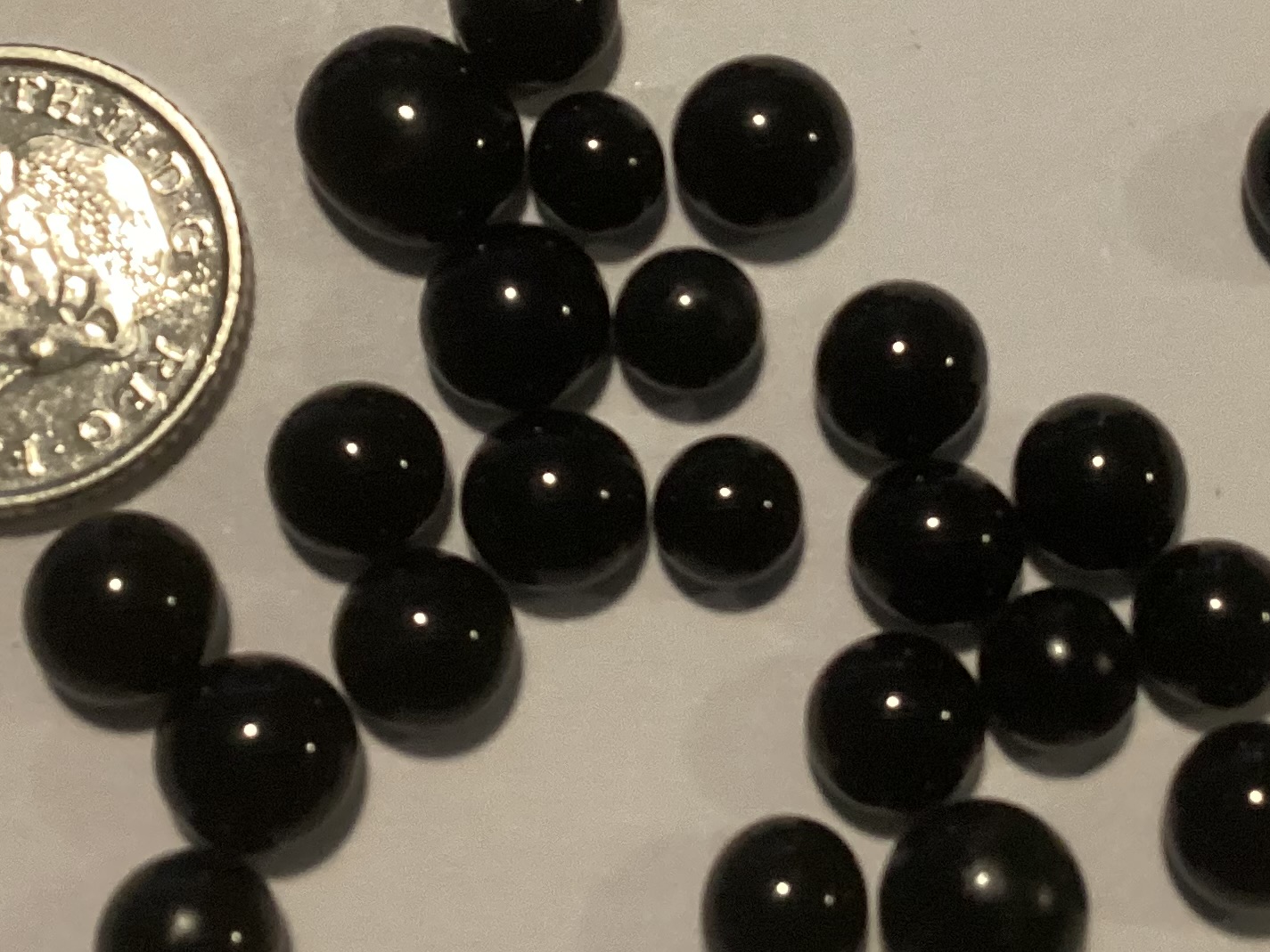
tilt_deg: -74.6
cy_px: 234
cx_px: 742
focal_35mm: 71
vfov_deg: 20.6
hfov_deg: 27.4
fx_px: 2605
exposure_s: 1/50
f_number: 2.4
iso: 320
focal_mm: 3.3
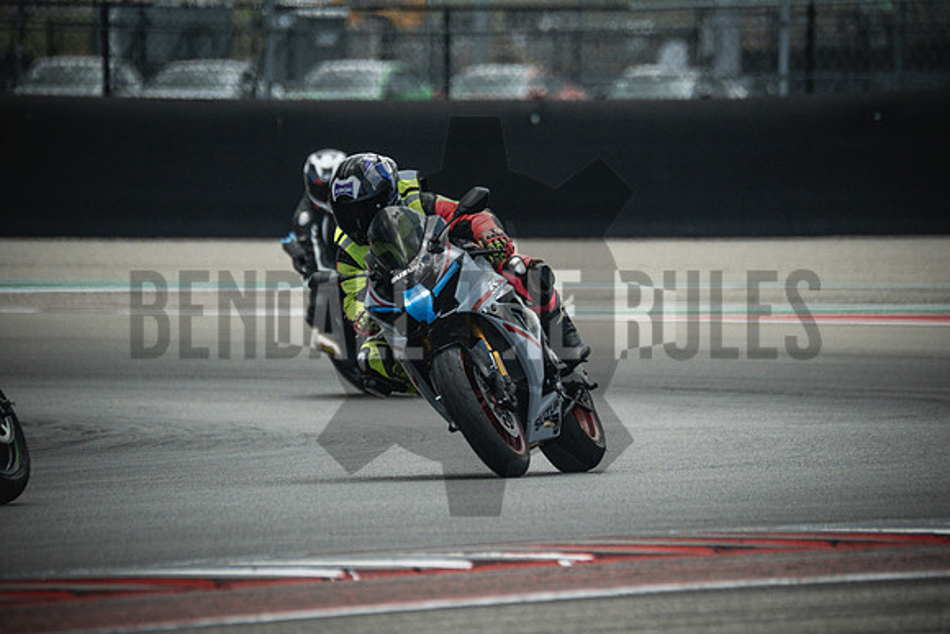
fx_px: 15836
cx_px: 475
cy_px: 317
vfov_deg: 2.3
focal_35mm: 600
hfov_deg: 3.4
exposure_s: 1/1600
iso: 1600
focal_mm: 400
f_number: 5.6
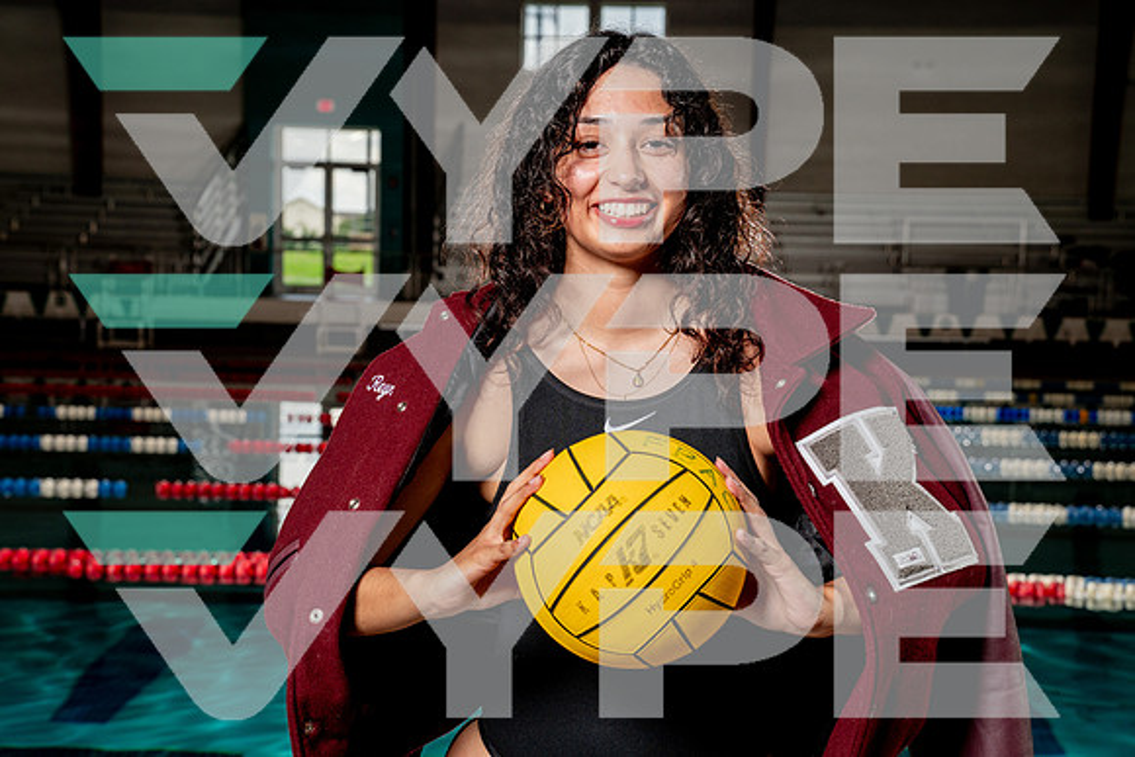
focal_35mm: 61
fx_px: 1924
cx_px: 568
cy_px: 378
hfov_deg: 32.9
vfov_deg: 22.3
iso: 400
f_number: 7.1
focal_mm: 61
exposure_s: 1/250
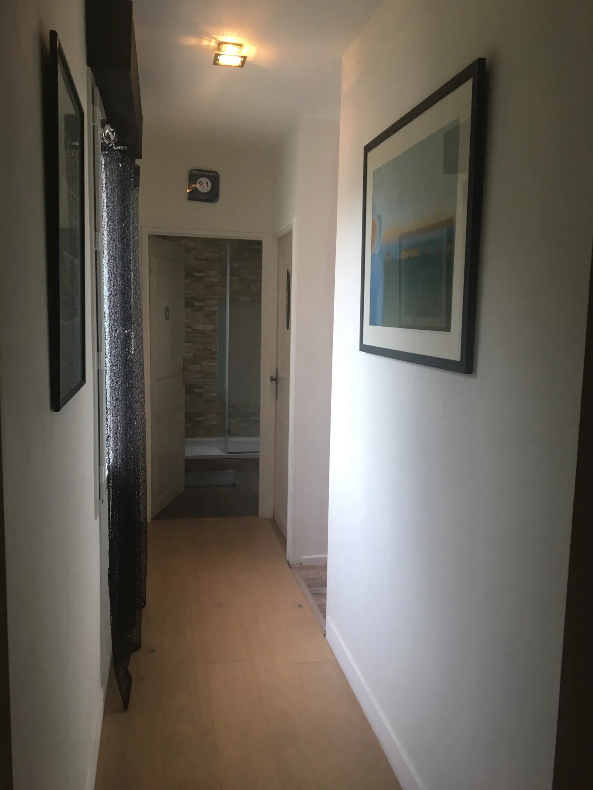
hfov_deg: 48.2
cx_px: 296
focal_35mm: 29
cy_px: 395
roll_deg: -1.3
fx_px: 662
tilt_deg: -7.2
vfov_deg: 61.7
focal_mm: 4.15
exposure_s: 1/33
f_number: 2.2
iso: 80
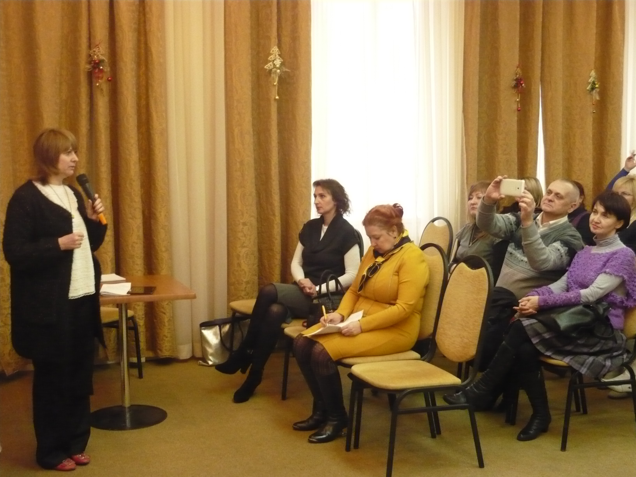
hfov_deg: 42.9
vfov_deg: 32.9
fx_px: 808
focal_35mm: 44
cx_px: 318
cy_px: 238
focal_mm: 7.2
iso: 800
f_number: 3
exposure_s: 1/20
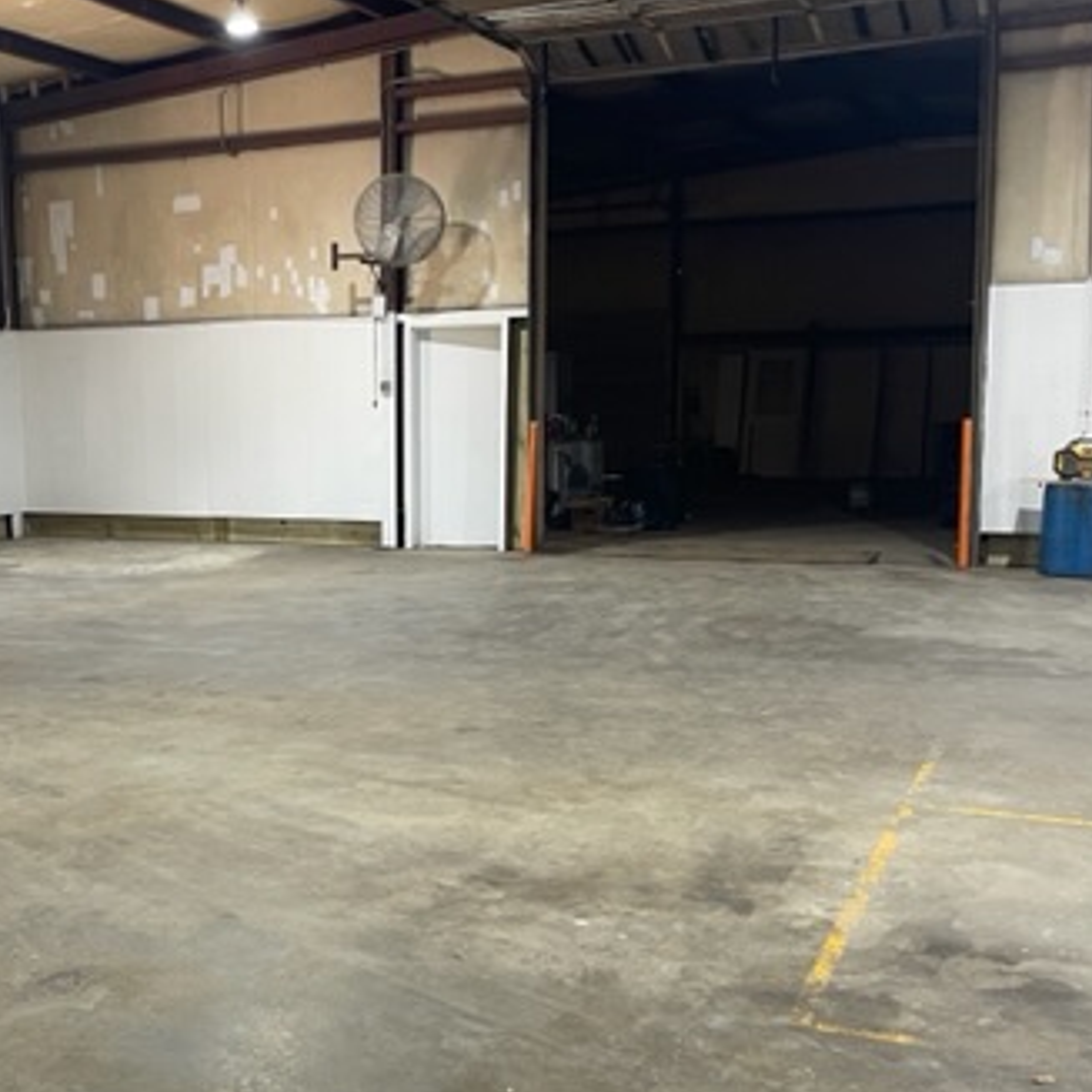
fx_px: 1606
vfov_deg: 37.6
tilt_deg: -7.2
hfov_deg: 36.7
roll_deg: +2.3
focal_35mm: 45
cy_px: 548
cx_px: 281
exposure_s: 1/60
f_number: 1.6
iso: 100
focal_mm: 4.2
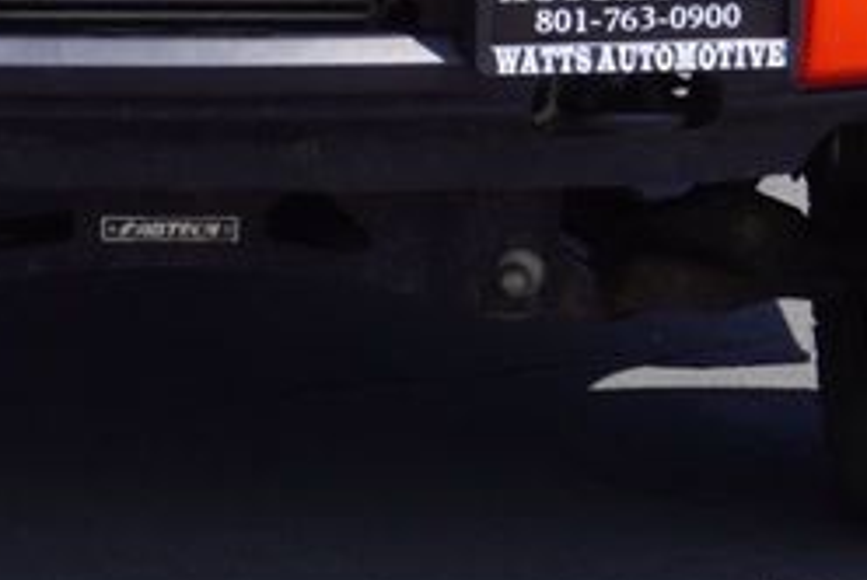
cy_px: -384
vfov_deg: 5.8
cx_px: 168
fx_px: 5666
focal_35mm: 235
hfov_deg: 8.7
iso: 100
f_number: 10
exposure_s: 1/125
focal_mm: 38
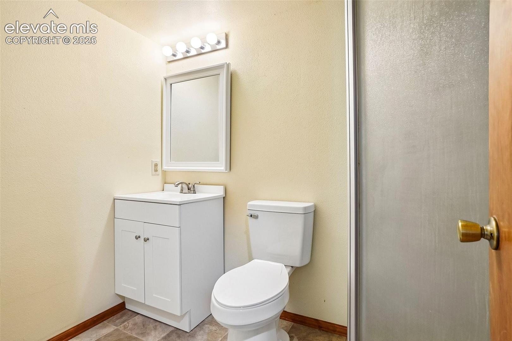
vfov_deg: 67.4
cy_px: 170
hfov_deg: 90.0
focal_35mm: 18
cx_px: 256
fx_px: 256
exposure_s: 1/13
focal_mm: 12
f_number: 8
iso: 400
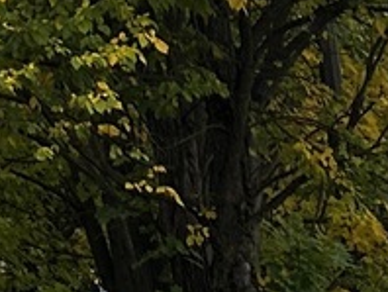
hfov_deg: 8.5
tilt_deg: -21.6
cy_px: 1250
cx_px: 972
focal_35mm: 210
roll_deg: +3.1
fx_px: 2357
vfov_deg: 5.8
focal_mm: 5.7
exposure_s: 1/1058
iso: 50
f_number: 1.5
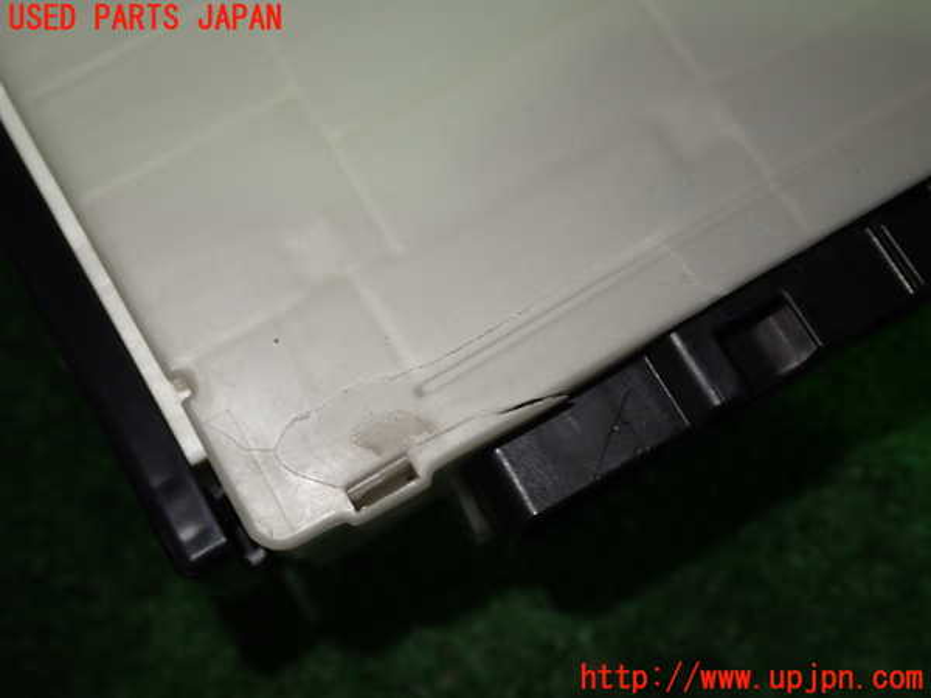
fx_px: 1345
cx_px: 466
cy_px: 349
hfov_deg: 38.2
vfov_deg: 29.1
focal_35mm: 50
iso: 200
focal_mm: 9.01
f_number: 3.2
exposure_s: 1/60
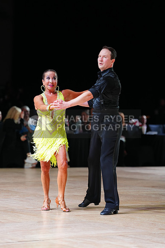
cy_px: 124
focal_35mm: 133
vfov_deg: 15.4
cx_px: 82
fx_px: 914
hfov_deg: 10.3
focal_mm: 133
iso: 1000
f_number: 2.8
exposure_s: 1/400
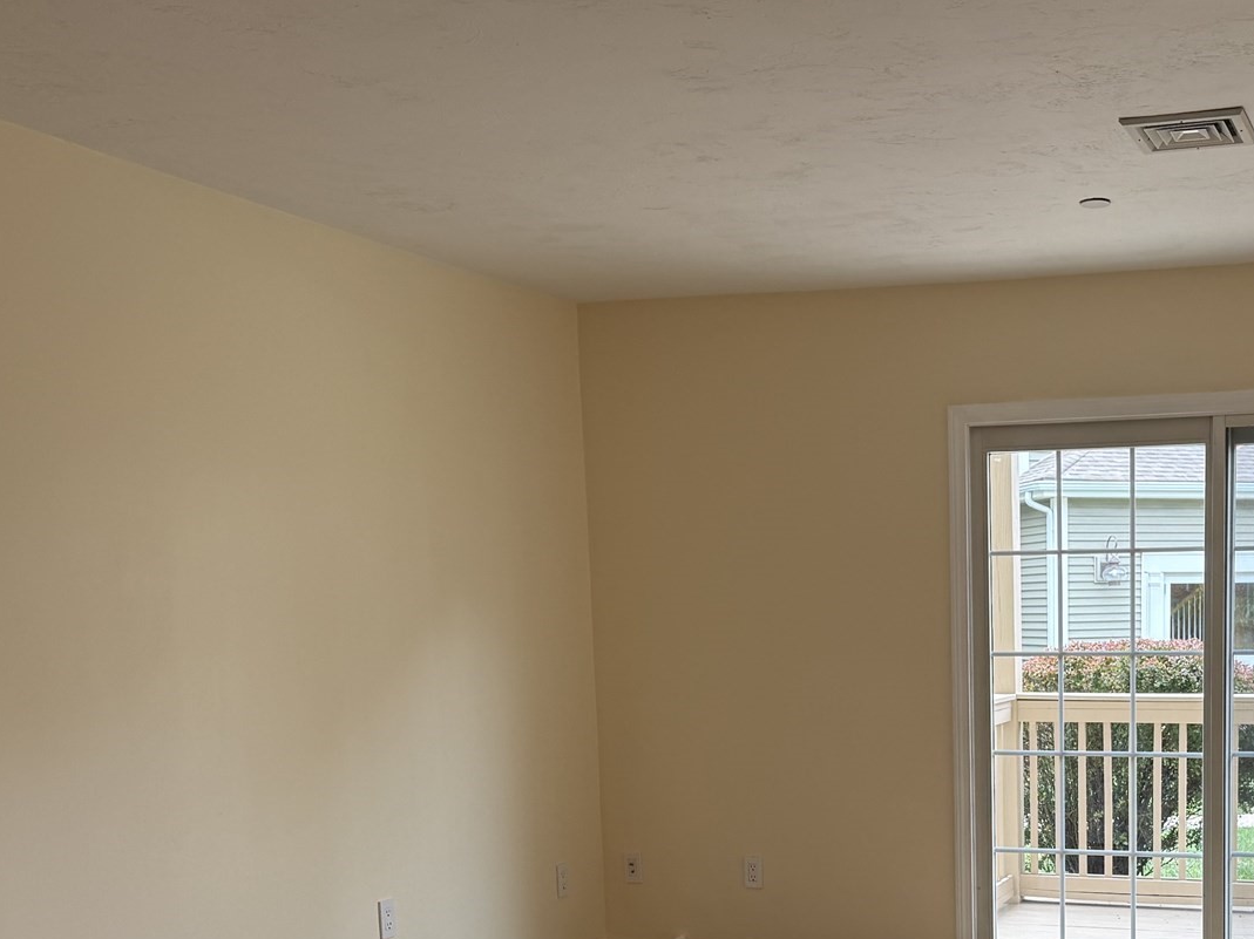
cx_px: 990
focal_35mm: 46
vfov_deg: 30.4
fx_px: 1666
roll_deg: +1.0
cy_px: 805
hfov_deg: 39.7
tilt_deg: -6.3
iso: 100
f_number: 1.78
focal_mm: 6.76
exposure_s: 1/247
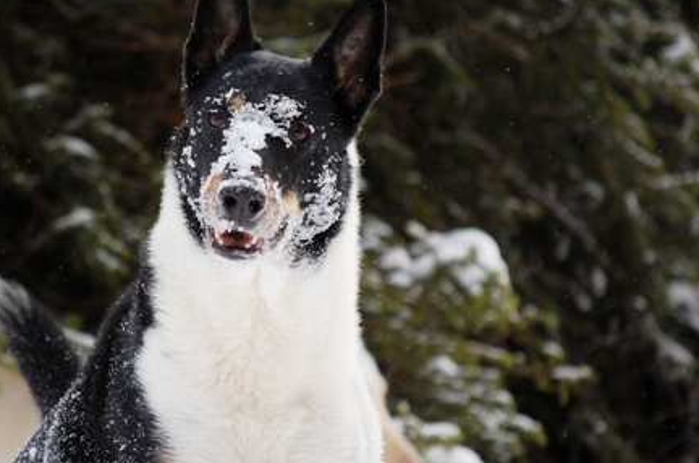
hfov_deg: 4.9
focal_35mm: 422
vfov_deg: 3.2
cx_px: 277
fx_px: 8176
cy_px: 223
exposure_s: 1/500
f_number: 5.6
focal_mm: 190
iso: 500
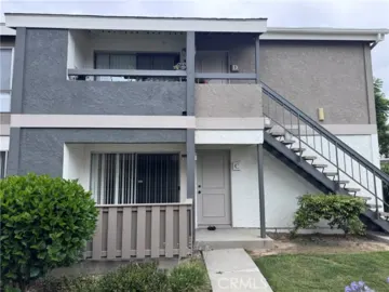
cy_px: 146
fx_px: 270
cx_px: 194
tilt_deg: +5.9
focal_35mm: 24
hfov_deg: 71.6
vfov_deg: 56.8
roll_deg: +0.1
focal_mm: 6.76
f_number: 1.78
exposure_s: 1/2252
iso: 80
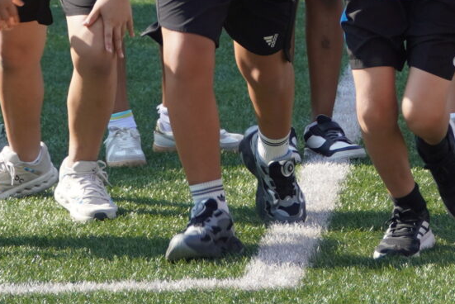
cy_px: -172
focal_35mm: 418
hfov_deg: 4.9
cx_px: 546
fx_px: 5286
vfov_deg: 3.3
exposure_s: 1/320
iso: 100
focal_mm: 60
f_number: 4.5
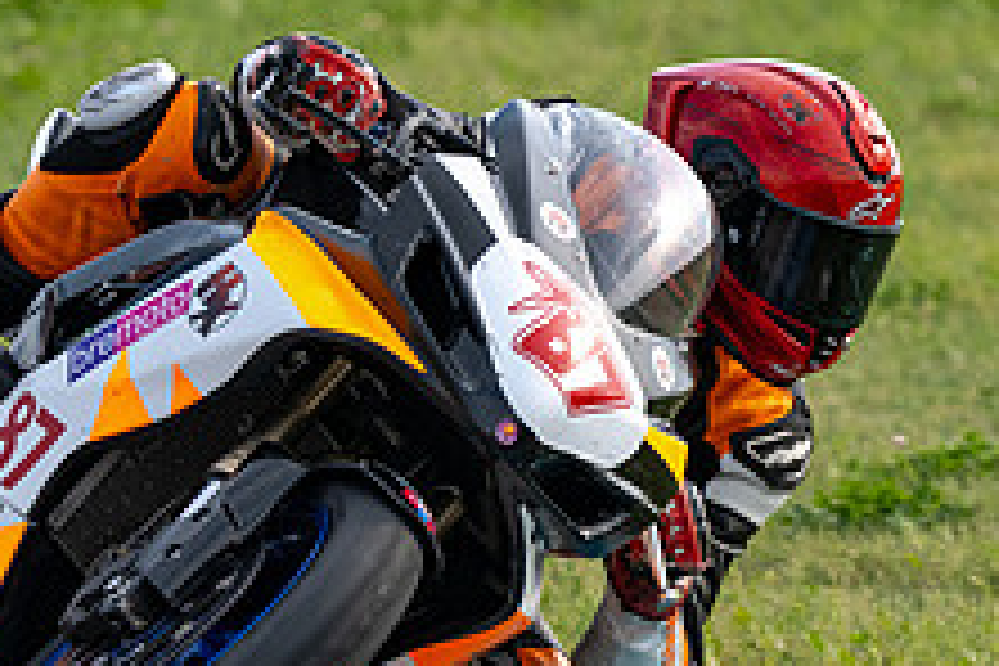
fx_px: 34962
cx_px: 364
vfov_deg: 1.1
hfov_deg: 1.6
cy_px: 433
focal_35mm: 1260
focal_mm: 400
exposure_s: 1/1250
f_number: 6
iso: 400
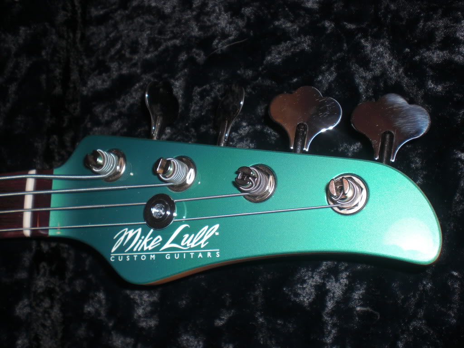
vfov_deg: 37.7
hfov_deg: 49.0
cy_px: 174
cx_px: 232
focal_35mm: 38
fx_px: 509
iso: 64
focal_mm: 6.3
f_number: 3.1
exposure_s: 1/60
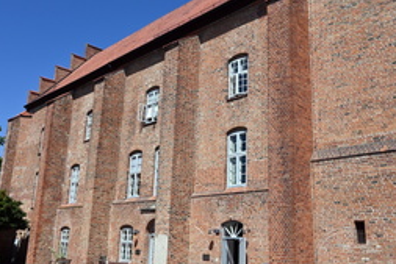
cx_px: 211
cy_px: 132
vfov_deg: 35.1
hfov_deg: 50.6
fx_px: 418
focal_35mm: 38
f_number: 8
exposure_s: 1/400
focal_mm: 16
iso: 100
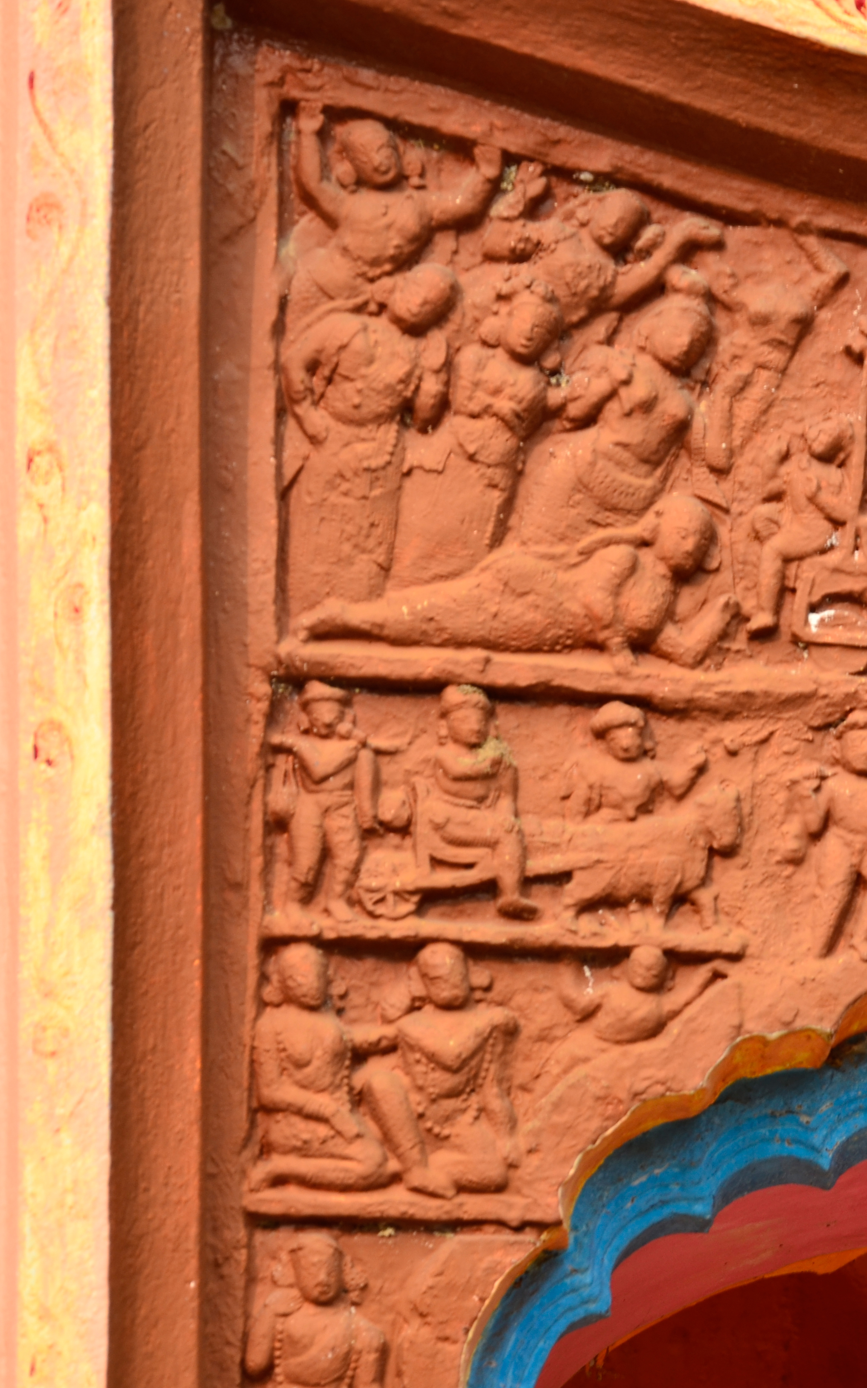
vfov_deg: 8.6
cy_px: 696
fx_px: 9180
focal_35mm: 243
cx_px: 761
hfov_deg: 5.4
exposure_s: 1/160
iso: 125
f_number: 8
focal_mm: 105
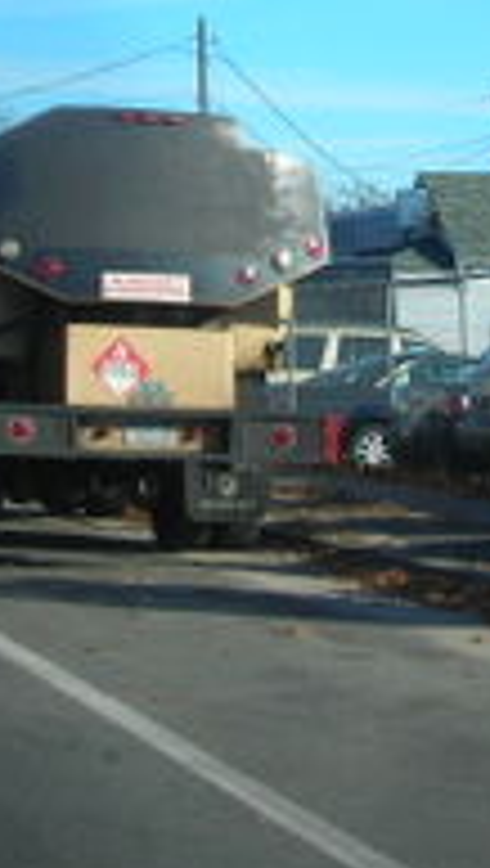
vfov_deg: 20.4
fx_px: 2372
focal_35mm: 103
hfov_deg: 11.7
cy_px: 121
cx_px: 409
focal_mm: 6.3
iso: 50
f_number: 3.2
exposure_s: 1/414
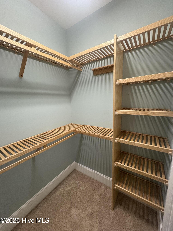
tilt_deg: -10.9
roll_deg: +2.3
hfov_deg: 85.7
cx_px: 86
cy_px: 116
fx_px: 93
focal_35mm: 14
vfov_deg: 102.1
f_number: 2.2
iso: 400
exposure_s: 1/60
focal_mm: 2.22
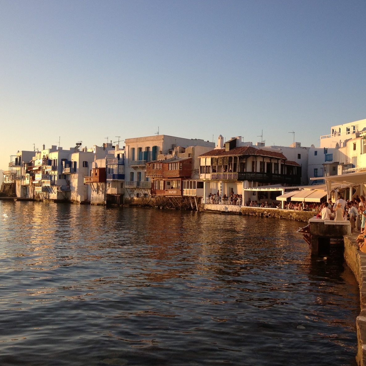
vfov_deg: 40.0
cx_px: 223
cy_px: 181
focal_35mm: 42
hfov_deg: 39.8
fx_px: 502
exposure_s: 1/649
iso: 50
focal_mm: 4.28
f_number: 2.4
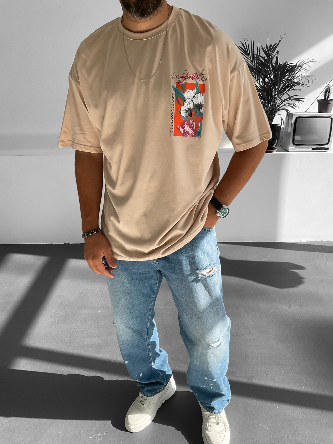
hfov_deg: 48.2
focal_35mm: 29
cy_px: 222
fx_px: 372
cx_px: 166
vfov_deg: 61.7
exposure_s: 1/400
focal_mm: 3
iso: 16
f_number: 1.8
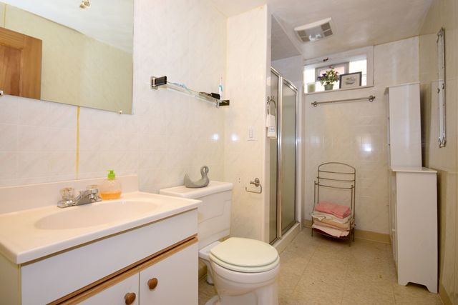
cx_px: 229
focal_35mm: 17
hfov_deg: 92.4
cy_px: 152
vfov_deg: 69.7
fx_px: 219
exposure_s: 1/60
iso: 640
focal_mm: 11.5
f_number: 6.3
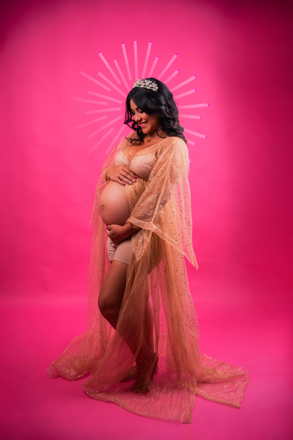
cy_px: 220
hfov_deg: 37.9
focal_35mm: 35
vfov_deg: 54.4
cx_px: 146
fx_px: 427
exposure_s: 1/250
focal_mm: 35
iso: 160
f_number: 5.6
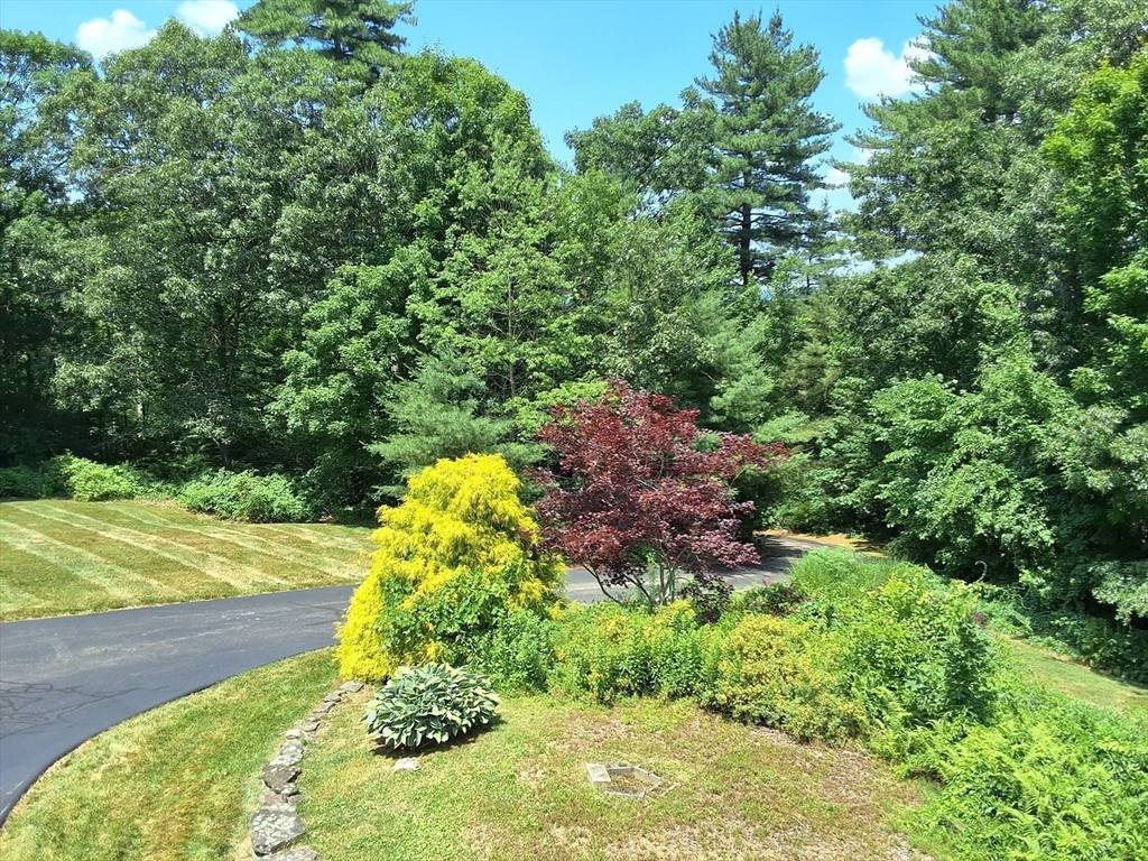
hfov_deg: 63.4
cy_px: 430
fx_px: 929
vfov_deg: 49.7
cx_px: 574
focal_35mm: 28
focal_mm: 2.91
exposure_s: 1/971
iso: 32
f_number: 1.9
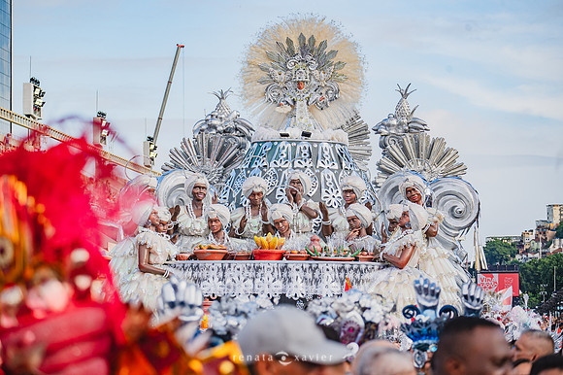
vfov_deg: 11.2
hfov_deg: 16.8
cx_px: 282
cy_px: 188
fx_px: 1907
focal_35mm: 122
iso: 400
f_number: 5.6
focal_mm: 122
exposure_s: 1/1600
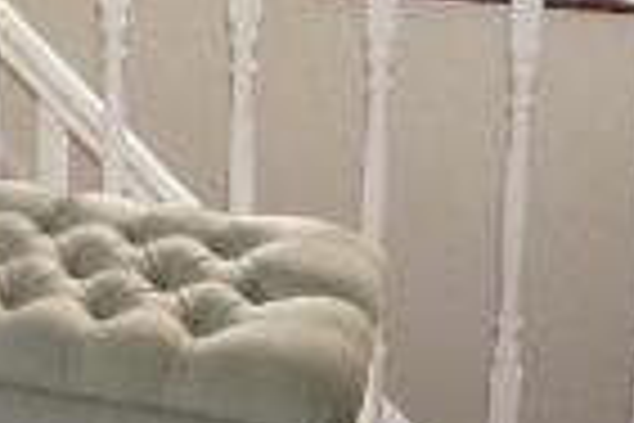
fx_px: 1972
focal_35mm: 112
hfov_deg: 17.3
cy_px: -254
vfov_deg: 11.6
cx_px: -166
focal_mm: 16
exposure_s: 1/60
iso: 200
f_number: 4
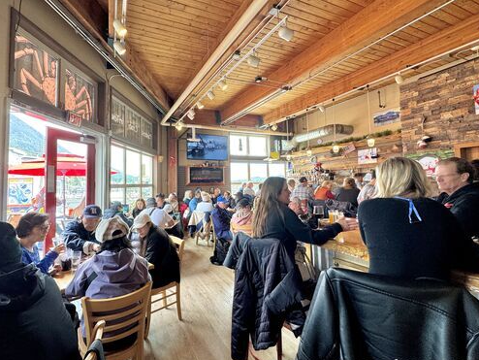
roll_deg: +0.9
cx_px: 205
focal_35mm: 17
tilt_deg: +3.0
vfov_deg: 74.7
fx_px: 235
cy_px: 171
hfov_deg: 90.4
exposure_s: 1/120
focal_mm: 2.22
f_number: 2.2
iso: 160
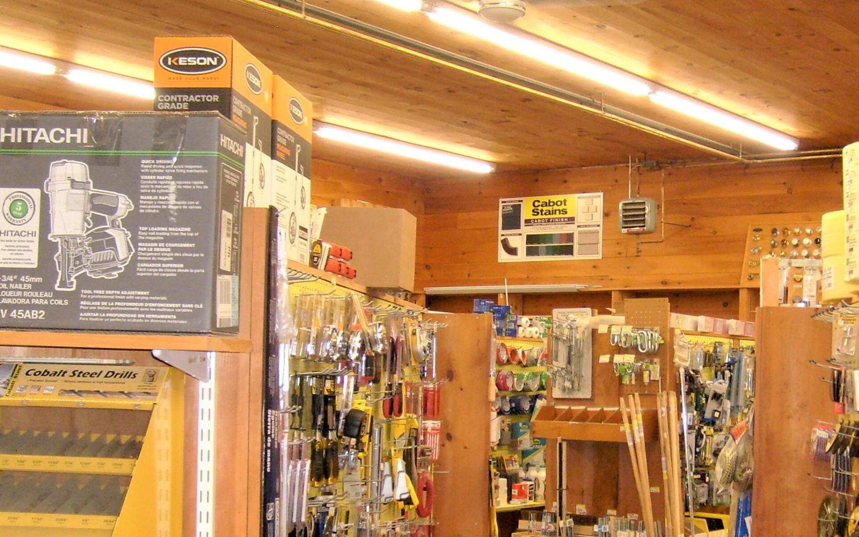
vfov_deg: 22.1
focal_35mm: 58
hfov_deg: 34.6
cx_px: 606
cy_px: 411
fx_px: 1358
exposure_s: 1/45
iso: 100
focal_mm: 5.8
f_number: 2.8
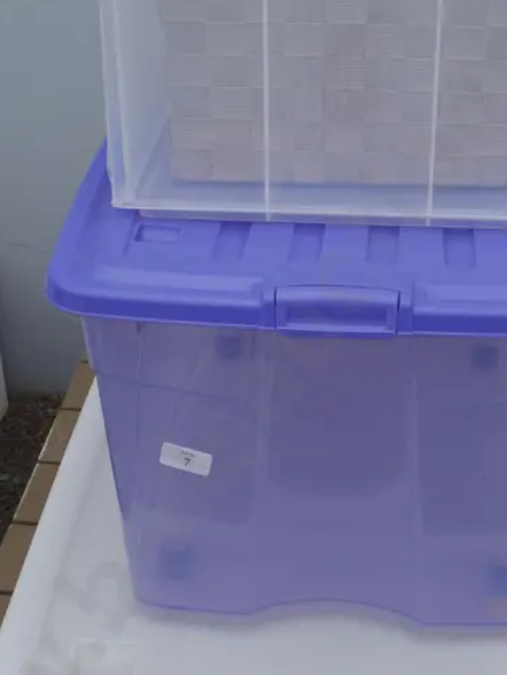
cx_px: 314
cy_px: 325
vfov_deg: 28.2
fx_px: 1347
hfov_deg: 21.3
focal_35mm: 69
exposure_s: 1/400
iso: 200
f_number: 5.6
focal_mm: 17
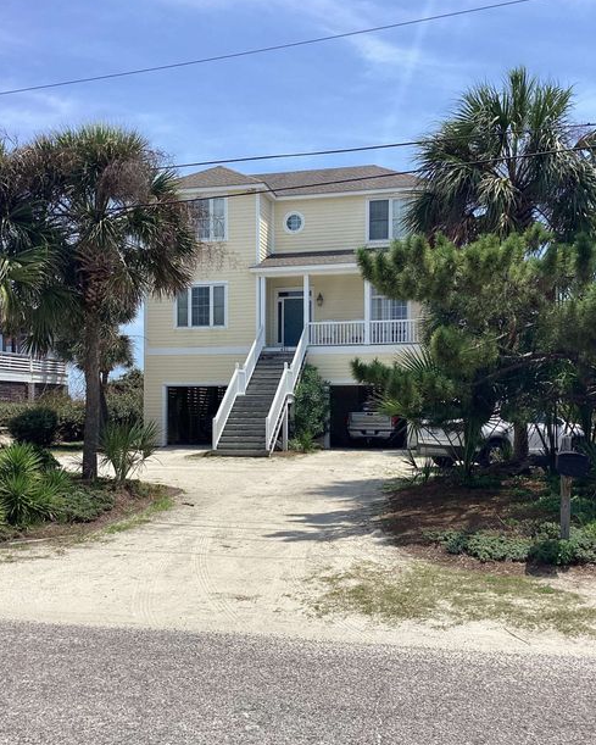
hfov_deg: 44.6
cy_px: 394
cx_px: 297
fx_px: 727
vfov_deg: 54.2
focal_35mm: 33
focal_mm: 3.3
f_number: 2.4
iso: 25
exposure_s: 1/1852
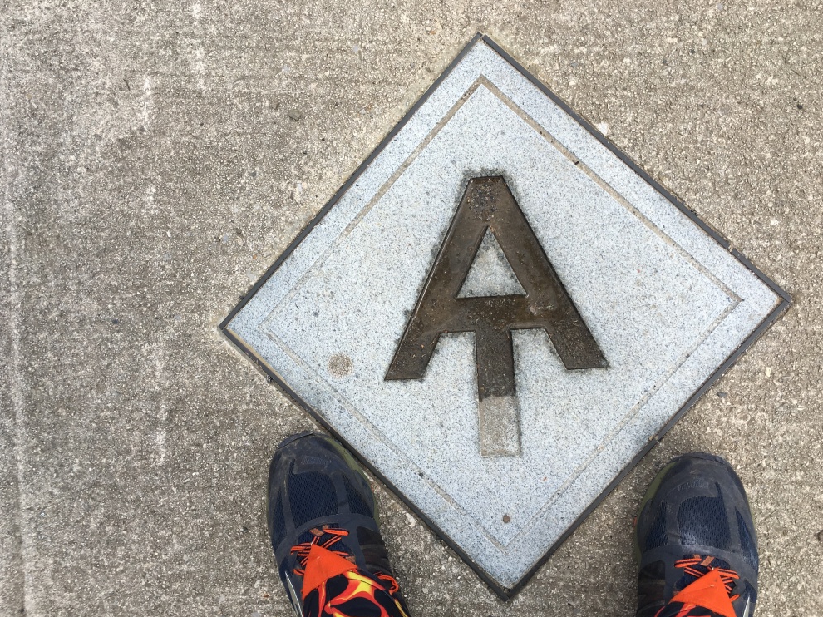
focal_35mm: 30
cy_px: 316
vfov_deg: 46.8
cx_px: 411
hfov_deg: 60.0
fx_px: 713
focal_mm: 4.15
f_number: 2.2
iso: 25
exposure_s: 1/641
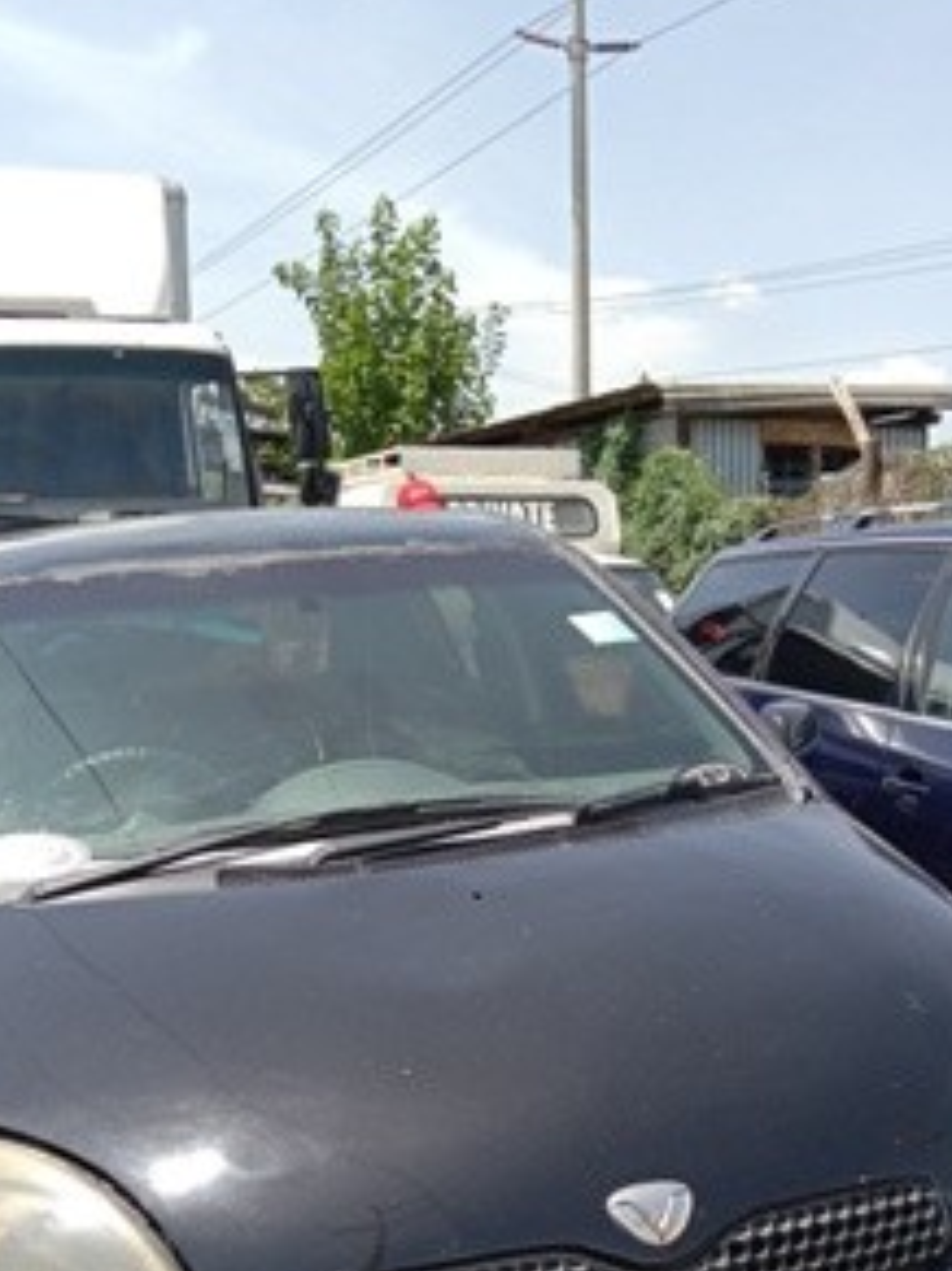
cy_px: 922
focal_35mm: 40
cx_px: 441
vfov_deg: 45.5
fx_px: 1468
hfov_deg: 35.9
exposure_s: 1/665
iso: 100
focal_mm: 3.65
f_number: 2.2
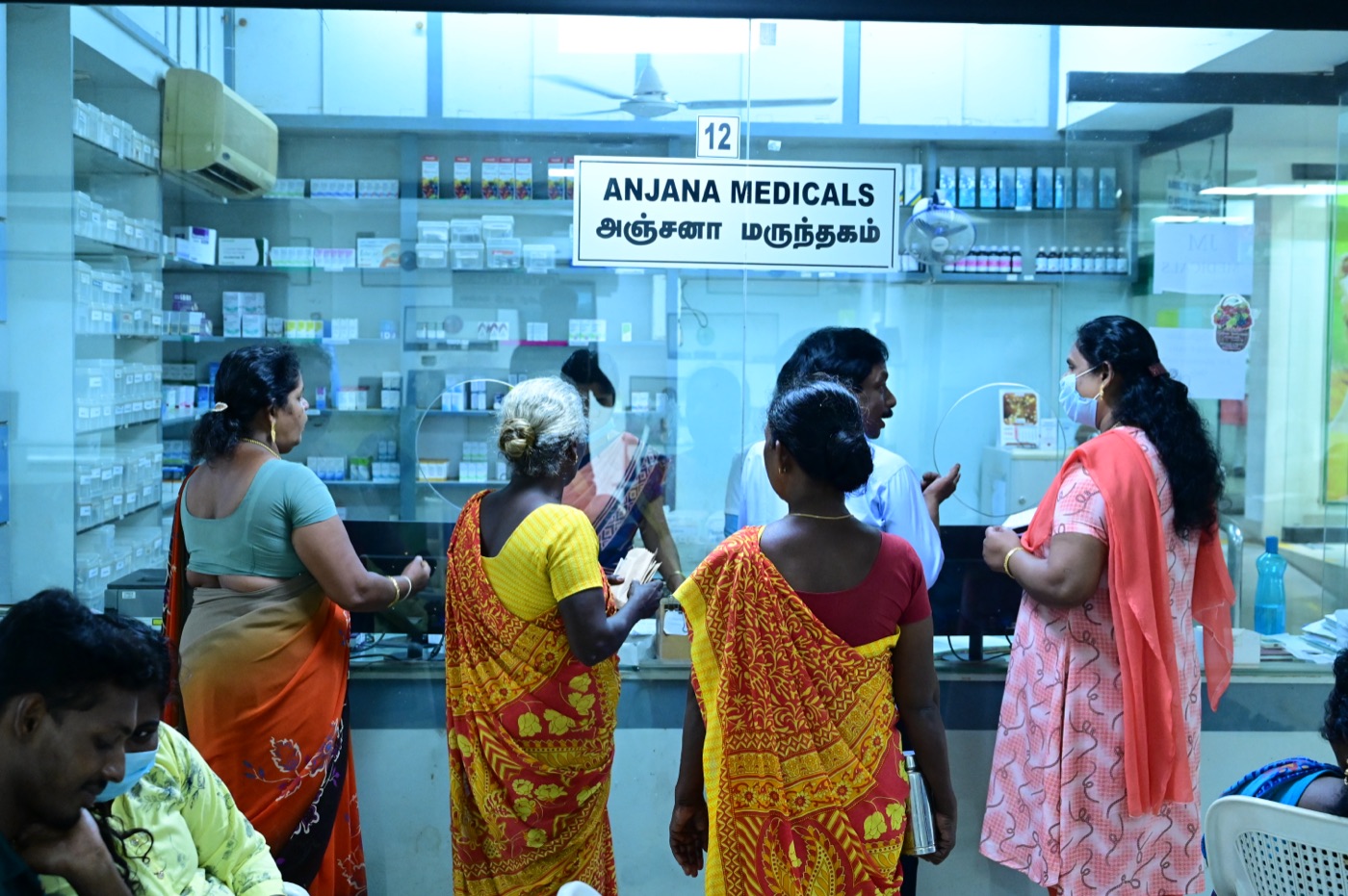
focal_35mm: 46
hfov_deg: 42.8
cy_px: 448
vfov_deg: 29.2
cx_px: 674
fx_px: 1721
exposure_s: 1/160
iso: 8000
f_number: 4.5
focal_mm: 46
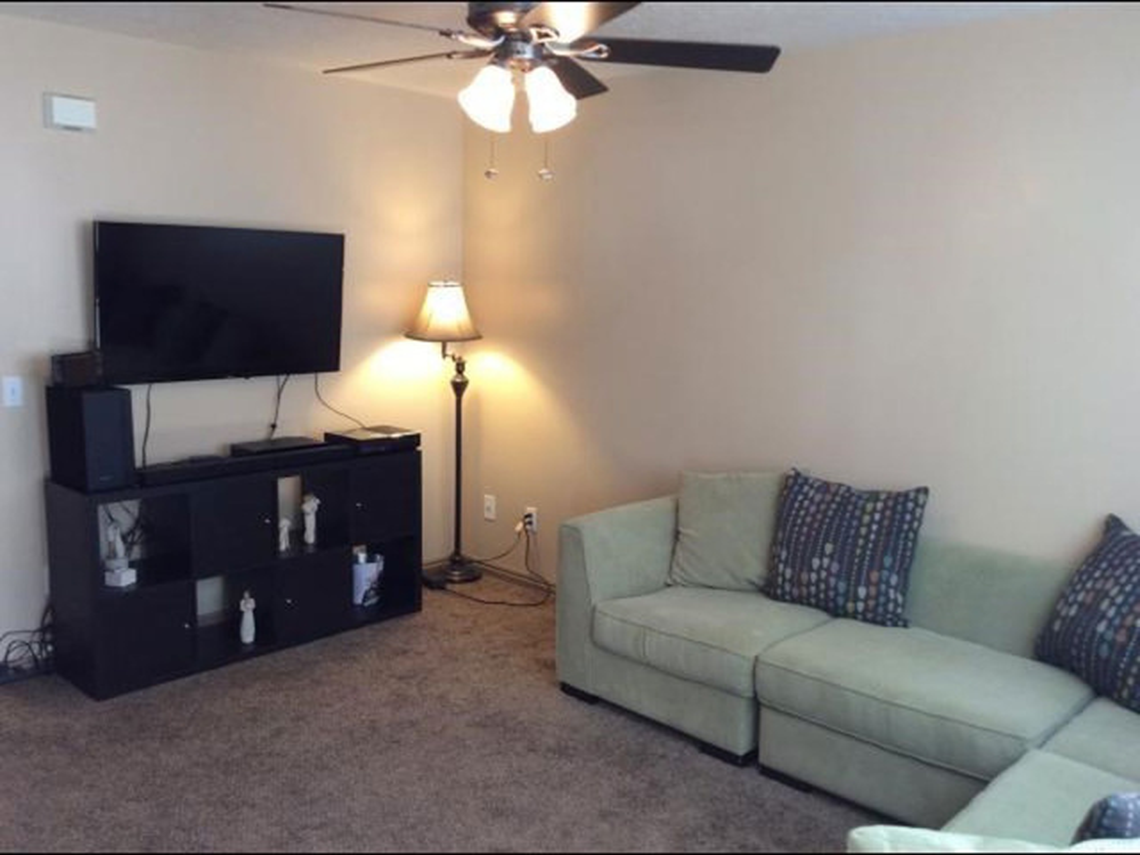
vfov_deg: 44.2
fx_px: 1054
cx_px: 570
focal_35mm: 32
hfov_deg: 56.8
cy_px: 428
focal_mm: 3.3
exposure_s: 1/24
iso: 80
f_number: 2.4
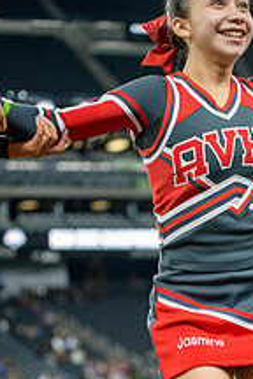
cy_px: 302
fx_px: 1539
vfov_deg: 14.0
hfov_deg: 9.4
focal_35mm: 146
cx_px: 216
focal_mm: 70
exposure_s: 1/400
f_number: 2.8
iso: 1000
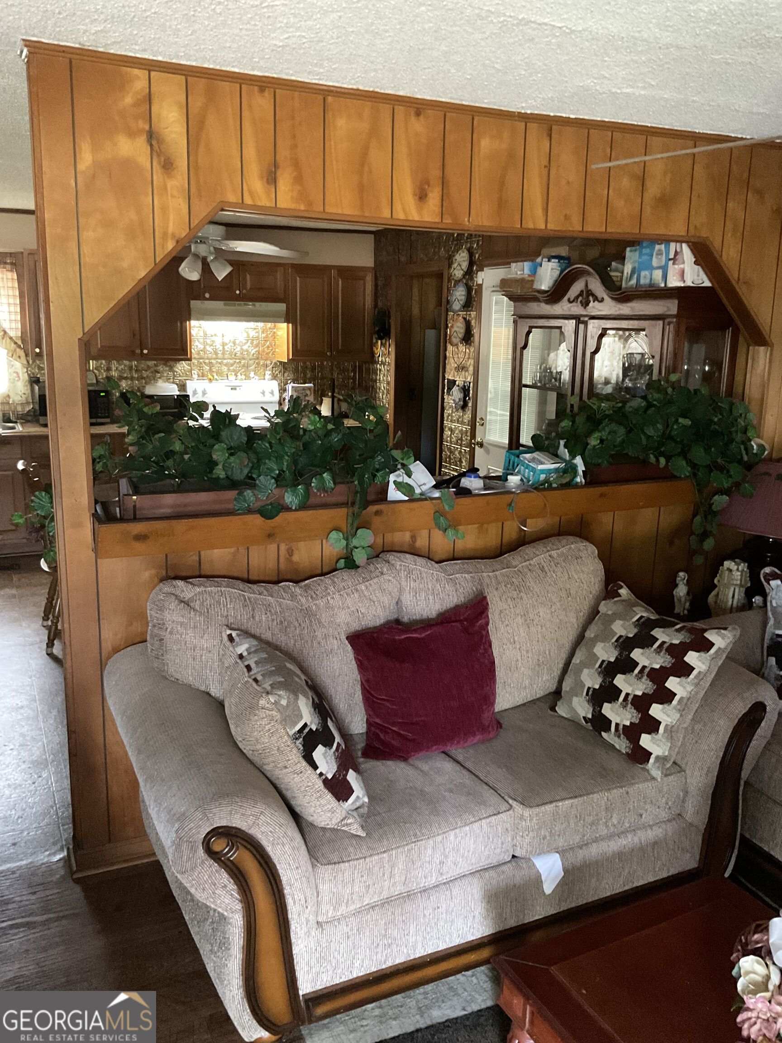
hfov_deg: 48.2
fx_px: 874
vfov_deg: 61.7
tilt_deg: -12.3
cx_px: 391
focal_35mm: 29
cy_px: 522
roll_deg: -0.9
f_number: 1.8
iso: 500
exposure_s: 1/30
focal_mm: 3
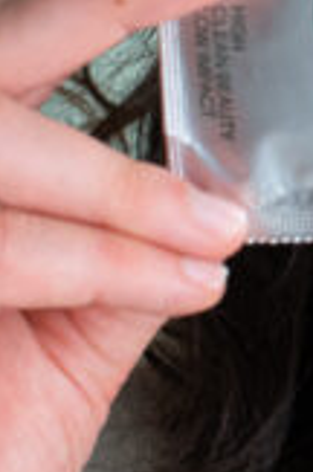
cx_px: 683
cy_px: -3
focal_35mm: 315
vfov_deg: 6.5
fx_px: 4125
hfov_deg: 4.3
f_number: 6.3
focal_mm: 50
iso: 800
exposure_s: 1/60
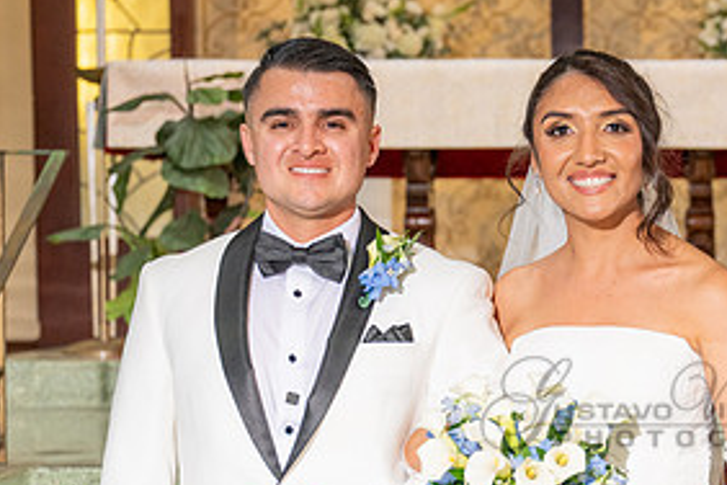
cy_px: 404
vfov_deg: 11.9
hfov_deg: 17.5
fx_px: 2322
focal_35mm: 115
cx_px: 683
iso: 800
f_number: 4
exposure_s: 1/200
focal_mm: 56
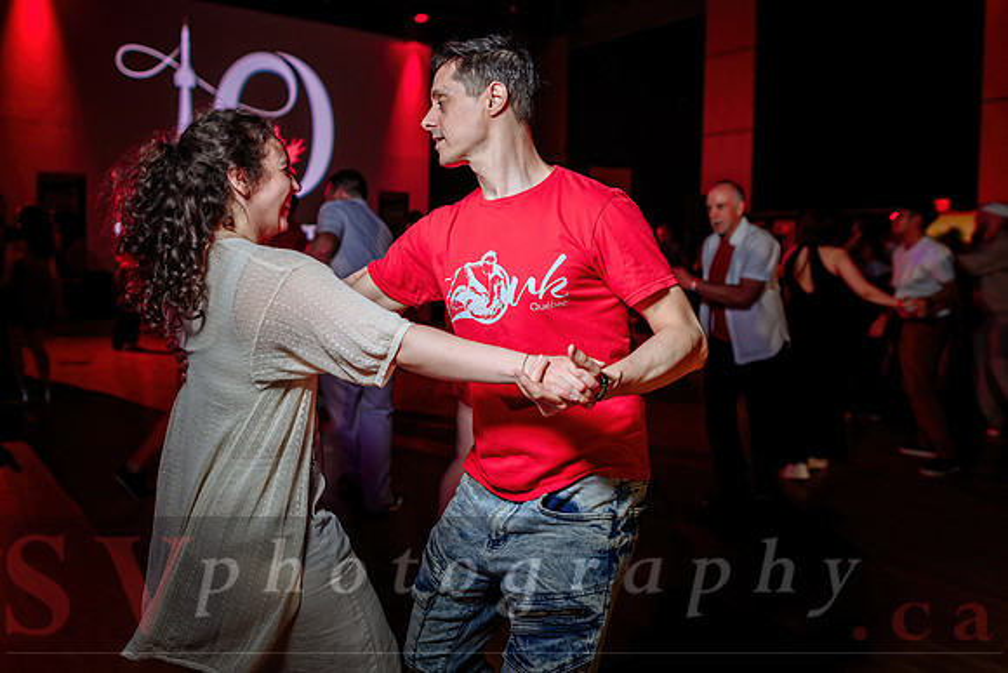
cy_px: 289
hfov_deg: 62.9
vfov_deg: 44.3
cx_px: 469
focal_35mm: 29
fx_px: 824
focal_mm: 24
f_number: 1.8
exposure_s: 1/100
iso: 800
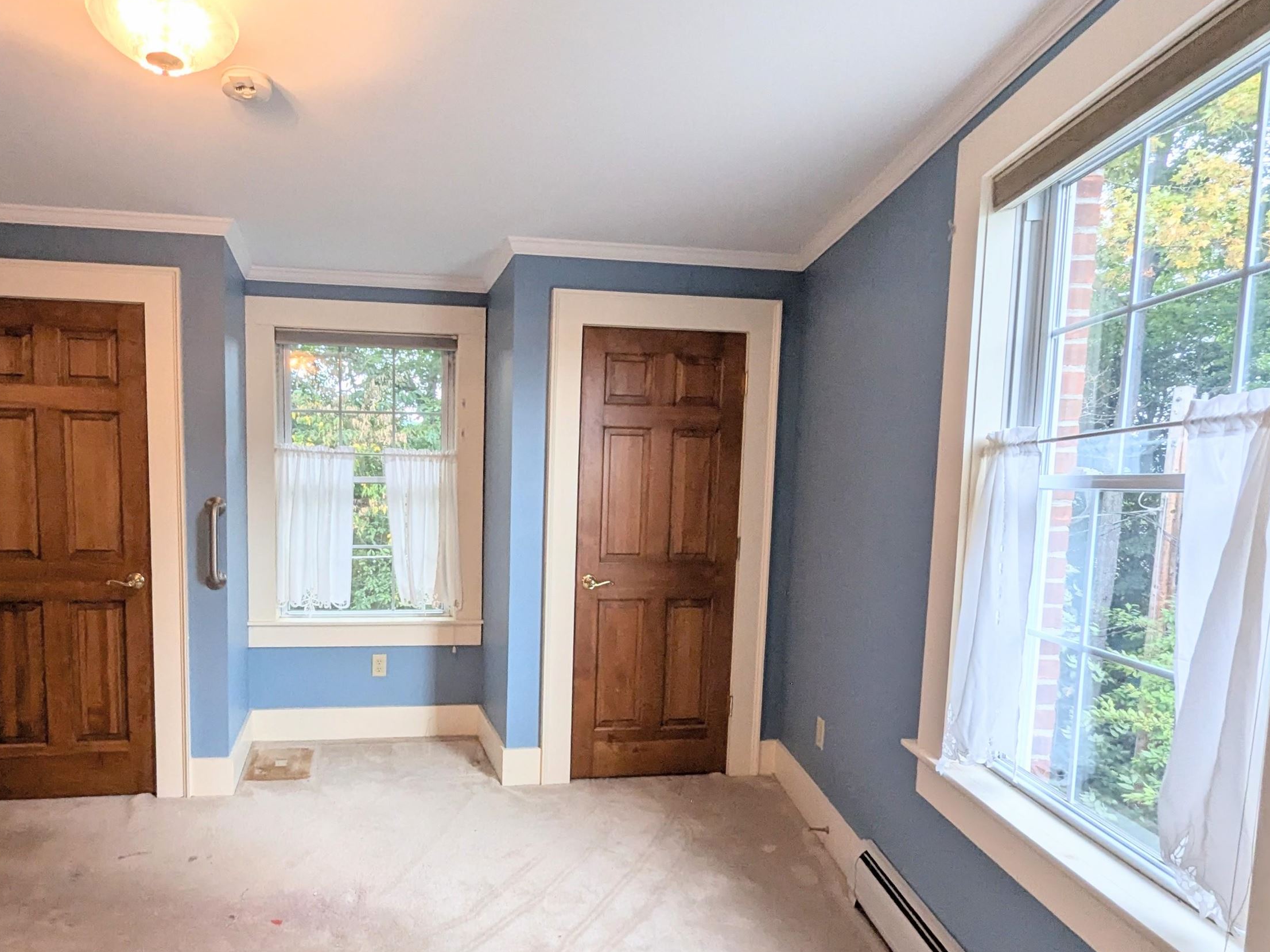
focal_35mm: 18
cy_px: 544
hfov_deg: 85.8
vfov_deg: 71.2
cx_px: 465
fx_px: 660
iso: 160
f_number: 2.2
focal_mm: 1.95
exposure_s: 1/120
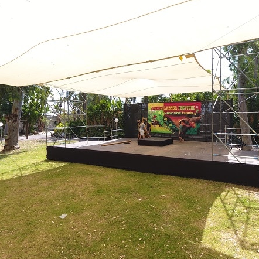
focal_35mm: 24
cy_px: 130
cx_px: 156
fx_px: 203
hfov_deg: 64.4
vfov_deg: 65.0
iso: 100
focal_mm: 3.61
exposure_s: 1/347
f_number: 2.8
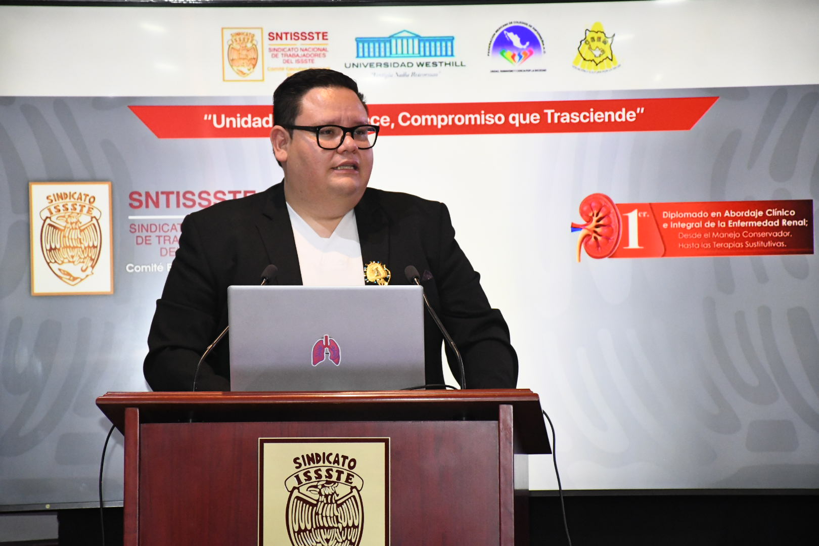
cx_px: 410
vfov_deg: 8.2
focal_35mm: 168
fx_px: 3822
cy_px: 273
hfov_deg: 12.2
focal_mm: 112
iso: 5000
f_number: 6.3
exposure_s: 1/125
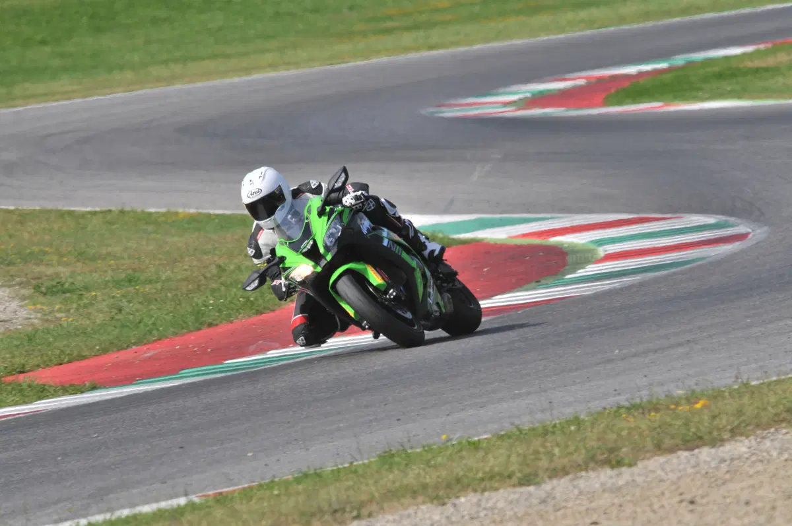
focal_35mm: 630
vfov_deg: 2.2
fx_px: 13843
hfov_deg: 3.3
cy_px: 263
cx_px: 396
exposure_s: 1/640
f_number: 10
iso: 200
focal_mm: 420
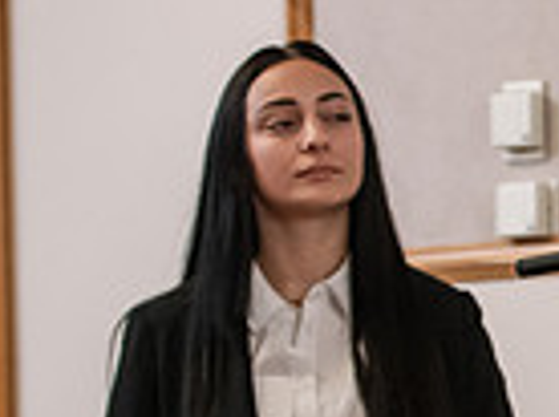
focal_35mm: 324
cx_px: 1150
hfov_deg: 6.0
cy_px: 443
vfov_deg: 4.6
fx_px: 5223
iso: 2500
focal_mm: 80
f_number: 3.2
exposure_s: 1/200
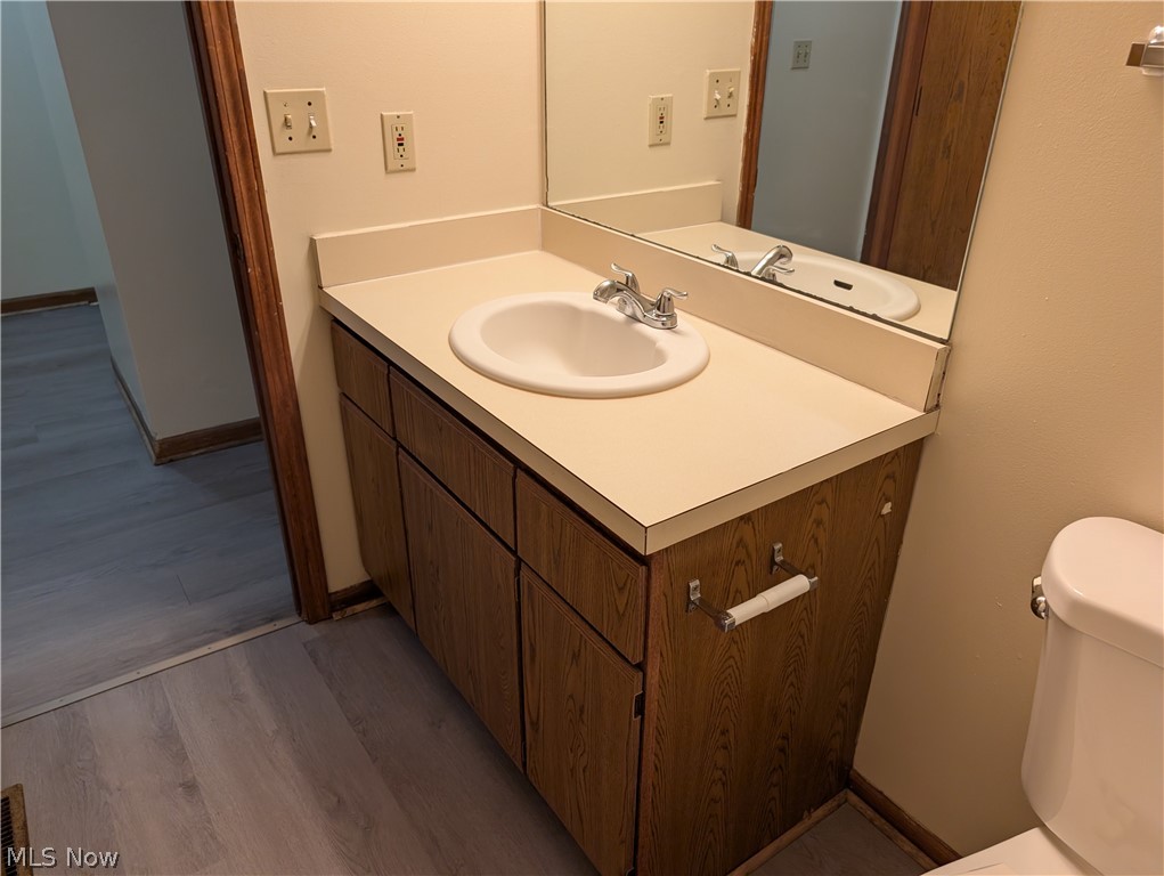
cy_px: 438
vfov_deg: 56.9
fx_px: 808
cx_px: 582
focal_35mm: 24
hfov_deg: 71.5
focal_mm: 6.9
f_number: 1.68
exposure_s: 1/120
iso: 404
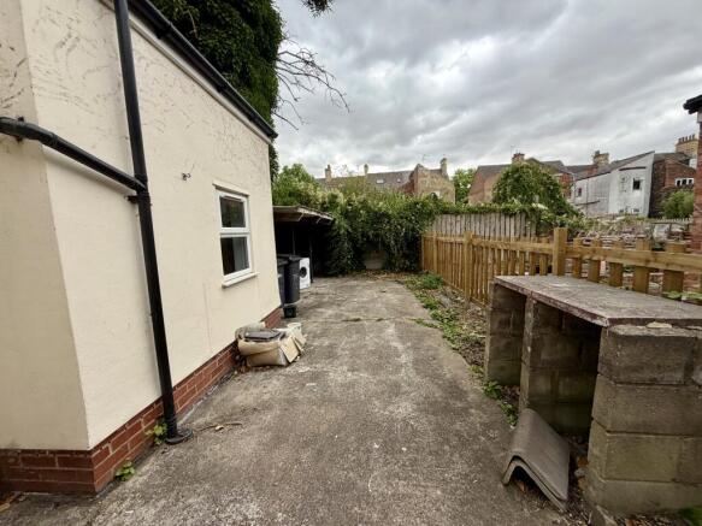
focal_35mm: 14
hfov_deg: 102.1
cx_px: 351
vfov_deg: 85.7
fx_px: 284
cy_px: 263
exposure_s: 1/502
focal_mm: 2.22
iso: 50
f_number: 2.2
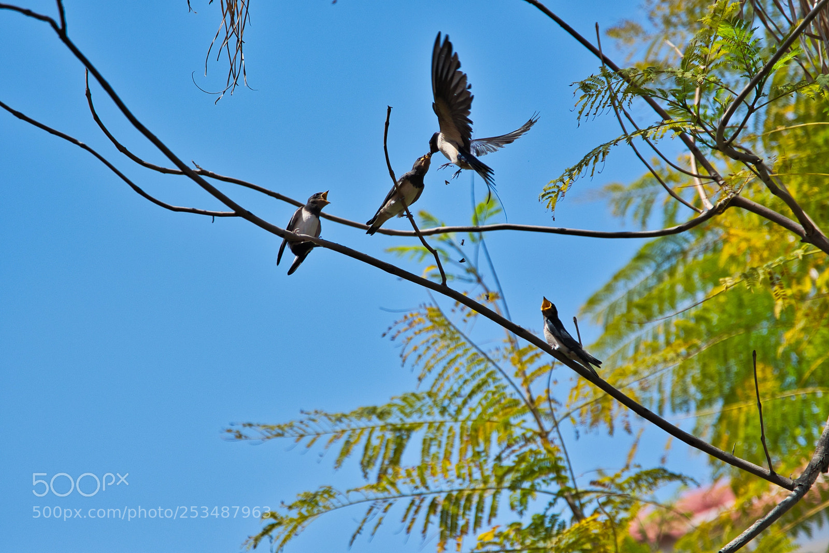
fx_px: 2417
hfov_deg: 19.5
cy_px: 276
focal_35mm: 105
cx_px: 414
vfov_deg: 13.0
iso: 125
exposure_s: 1/5000
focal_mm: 70
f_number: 2.8
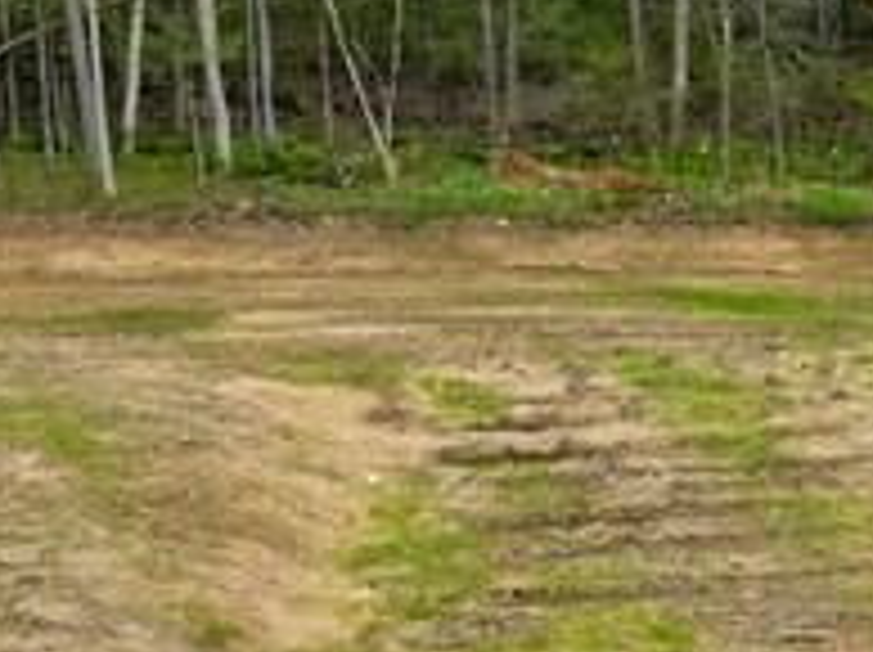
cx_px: 1485
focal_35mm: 127
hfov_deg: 14.1
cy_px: 616
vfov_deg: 11.6
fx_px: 3199
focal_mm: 12.29
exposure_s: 1/400
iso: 170
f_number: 2.8
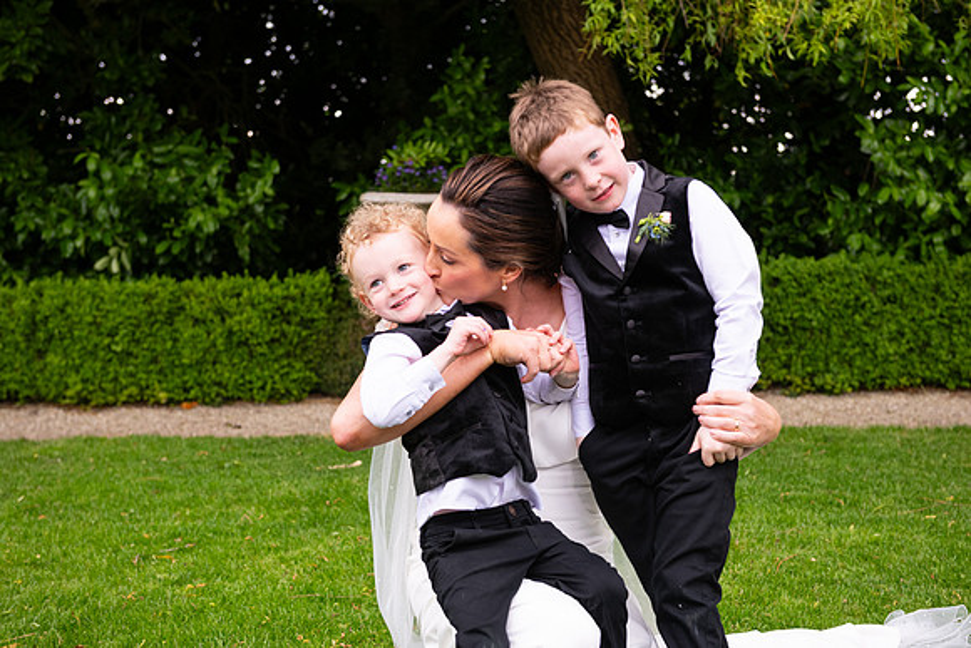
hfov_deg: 33.4
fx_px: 1619
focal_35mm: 60
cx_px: 486
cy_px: 324
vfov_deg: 22.6
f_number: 5
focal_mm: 60
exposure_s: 1/200
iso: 400
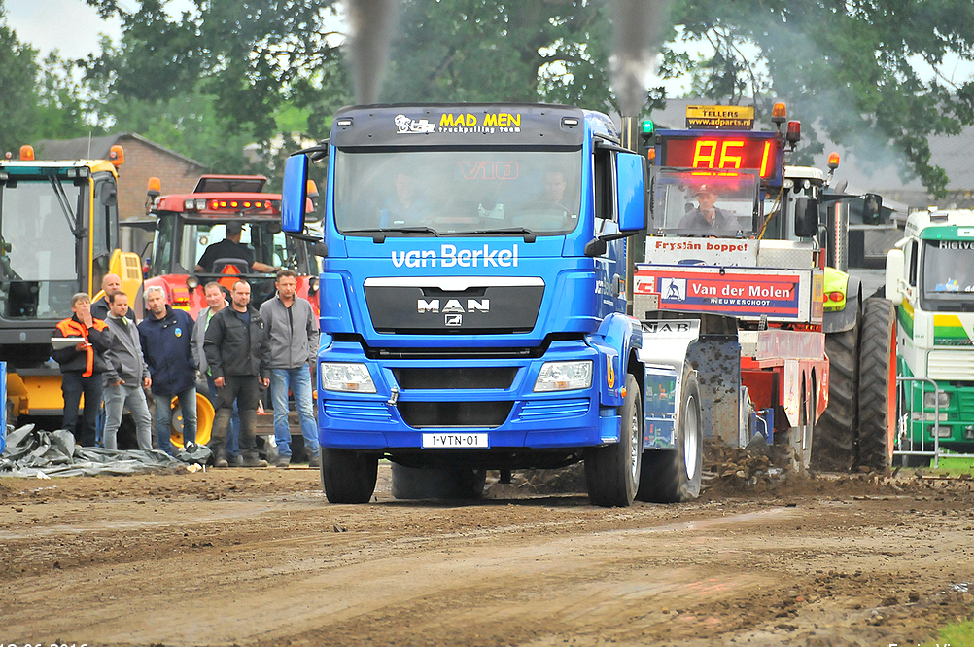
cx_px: 489
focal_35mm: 414
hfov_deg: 5.0
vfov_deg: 3.3
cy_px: 330
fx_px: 11185
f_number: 5.6
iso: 1000
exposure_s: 1/160
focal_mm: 270
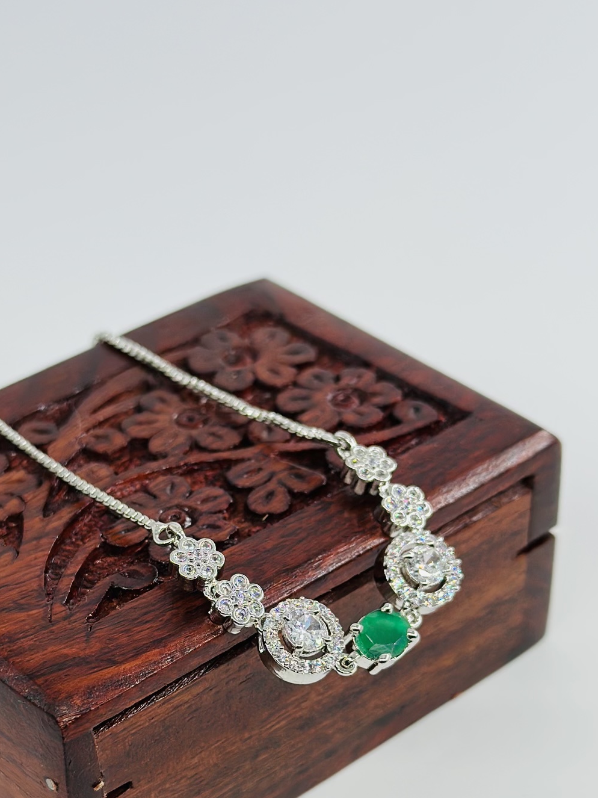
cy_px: 545
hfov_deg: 20.1
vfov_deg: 26.5
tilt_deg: -37.0
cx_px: 189
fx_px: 1682
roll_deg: +1.1
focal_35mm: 73
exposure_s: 1/1073
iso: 80
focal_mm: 6.86
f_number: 1.78
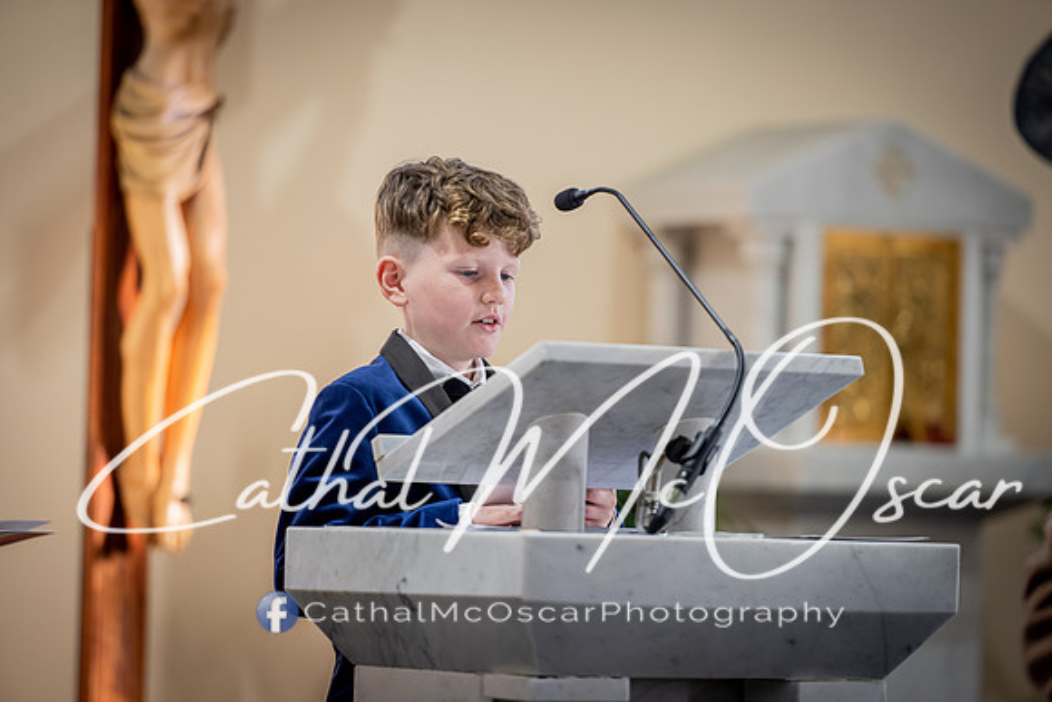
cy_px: 351
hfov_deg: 10.5
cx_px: 526
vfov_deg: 7.0
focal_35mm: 195
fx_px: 5699
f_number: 2.8
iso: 1000
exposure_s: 1/100
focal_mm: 195
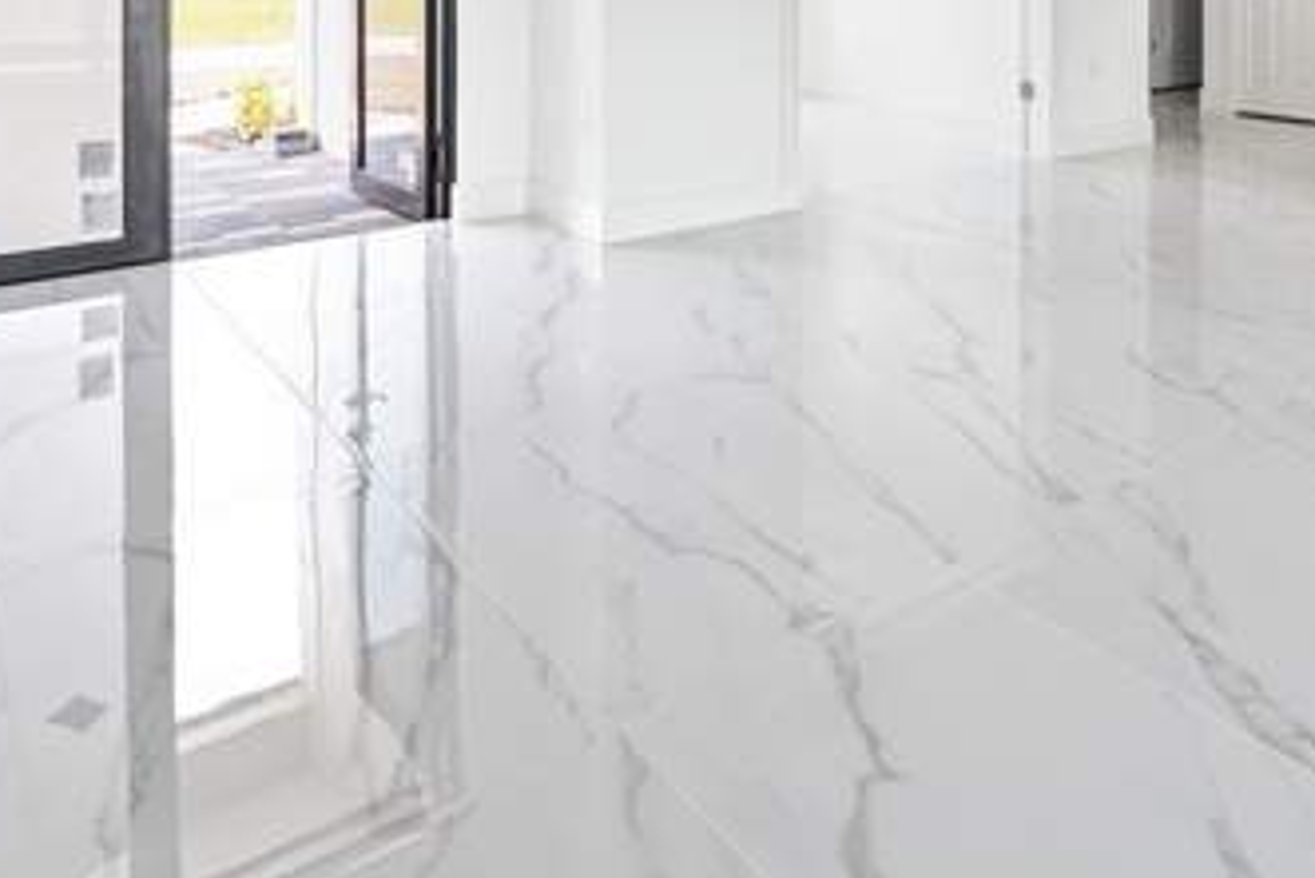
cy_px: 129
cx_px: 1089
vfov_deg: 42.2
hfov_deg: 57.8
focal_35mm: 29
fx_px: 1060
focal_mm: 12
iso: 100
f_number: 4
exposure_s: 1/250
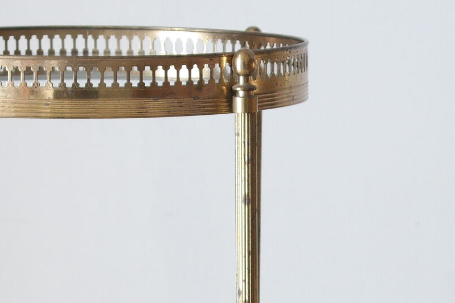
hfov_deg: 8.0
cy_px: 453
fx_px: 3249
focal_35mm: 257
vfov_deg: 5.3
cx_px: 413
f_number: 5.6
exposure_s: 1/25
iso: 400
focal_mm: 45
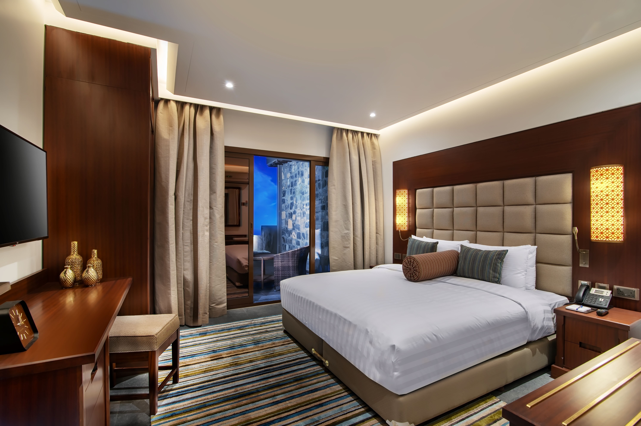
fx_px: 285
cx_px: 320
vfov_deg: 73.7
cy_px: 213
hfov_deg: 96.8
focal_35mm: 16
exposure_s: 2
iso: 200
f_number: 8
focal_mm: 16
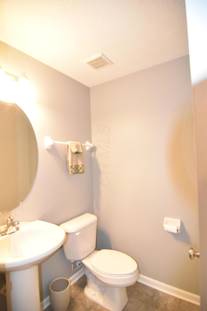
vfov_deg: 90.0
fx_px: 155
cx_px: 104
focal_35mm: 18
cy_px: 156
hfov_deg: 67.4
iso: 5000
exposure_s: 1/200
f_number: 4
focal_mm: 12
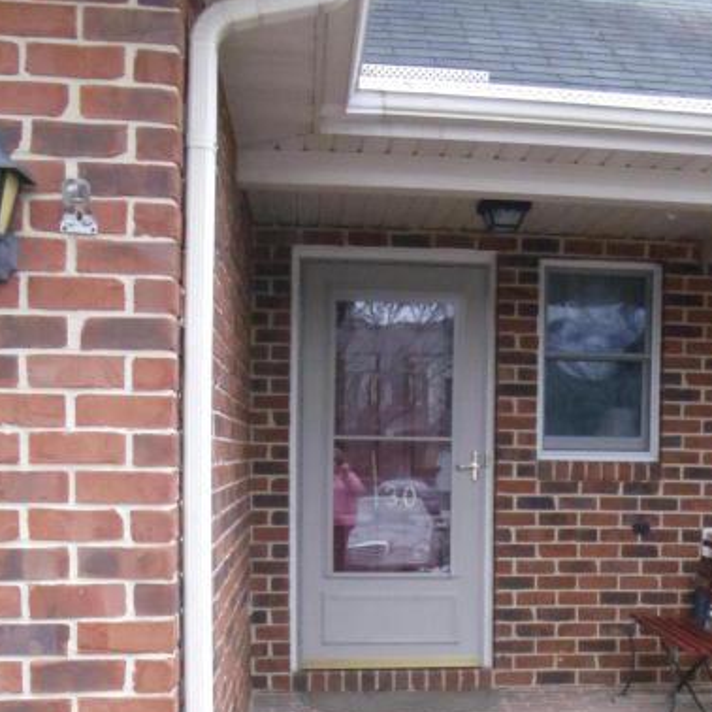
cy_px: 495
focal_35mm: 79
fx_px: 1838
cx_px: 529
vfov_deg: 21.8
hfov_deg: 21.7
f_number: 3.5
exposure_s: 1/250
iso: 800
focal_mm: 6
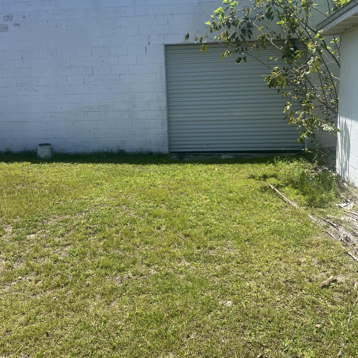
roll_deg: +2.1
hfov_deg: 52.5
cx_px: 180
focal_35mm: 31
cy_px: 152
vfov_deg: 52.3
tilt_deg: -10.1
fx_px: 363
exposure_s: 1/2513
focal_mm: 5.1
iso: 50
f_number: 1.6
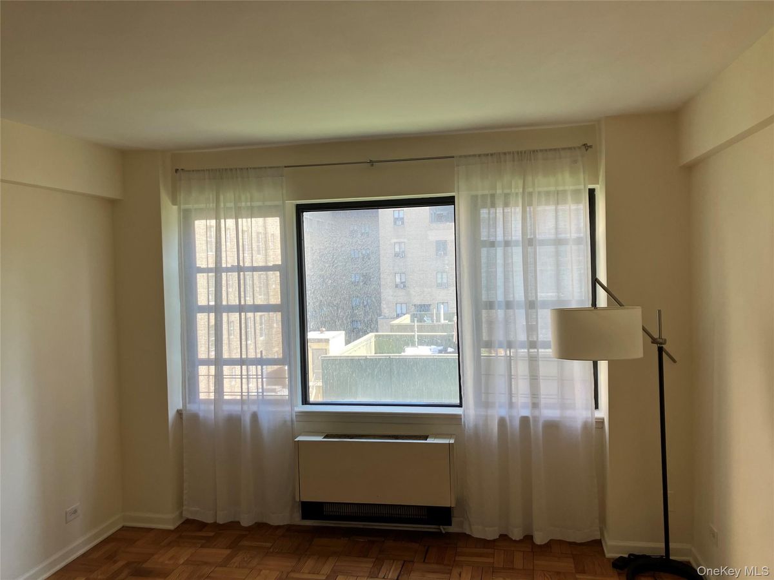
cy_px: 290
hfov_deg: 63.4
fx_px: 626
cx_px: 387
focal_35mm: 28
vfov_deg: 49.7
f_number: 1.8
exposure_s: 1/120
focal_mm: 3.99
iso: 32
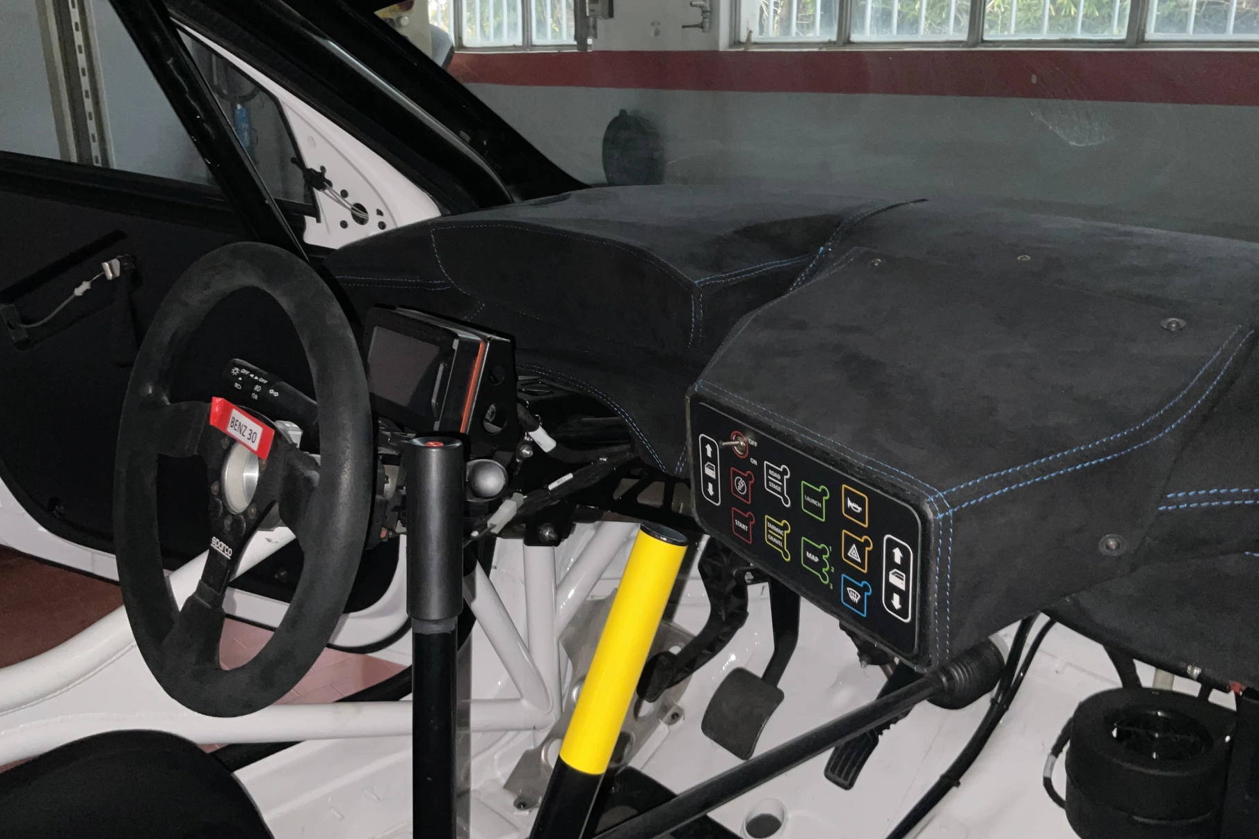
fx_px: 1119
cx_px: 639
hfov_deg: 58.7
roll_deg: -0.2
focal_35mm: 32
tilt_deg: -19.2
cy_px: 401
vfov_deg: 41.1
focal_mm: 3
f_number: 1.8
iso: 64
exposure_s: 1/25
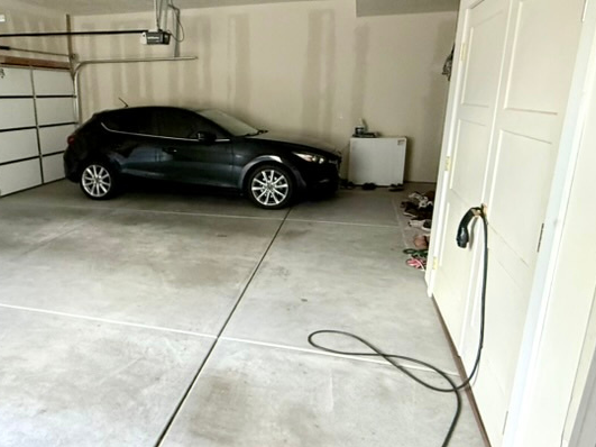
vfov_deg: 51.3
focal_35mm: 27
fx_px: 465
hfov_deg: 63.7
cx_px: 200
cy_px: 216
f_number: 2.2
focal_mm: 2.22
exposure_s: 1/60
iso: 500
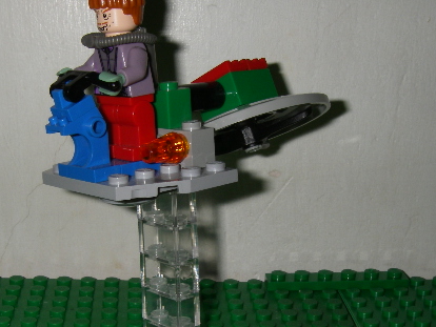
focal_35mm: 68
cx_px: 160
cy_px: 208
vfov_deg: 21.6
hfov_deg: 28.4
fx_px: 857
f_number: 6.8
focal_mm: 7.3
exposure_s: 1/40
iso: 80
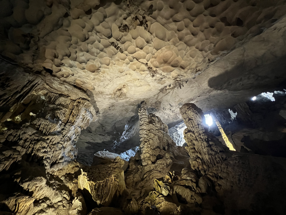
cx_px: 143
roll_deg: +1.7
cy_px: 108
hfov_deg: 106.2
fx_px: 107
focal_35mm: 13
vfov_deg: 89.9
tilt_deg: +39.4
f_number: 1.8
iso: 1000
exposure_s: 1/35
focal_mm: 1.57
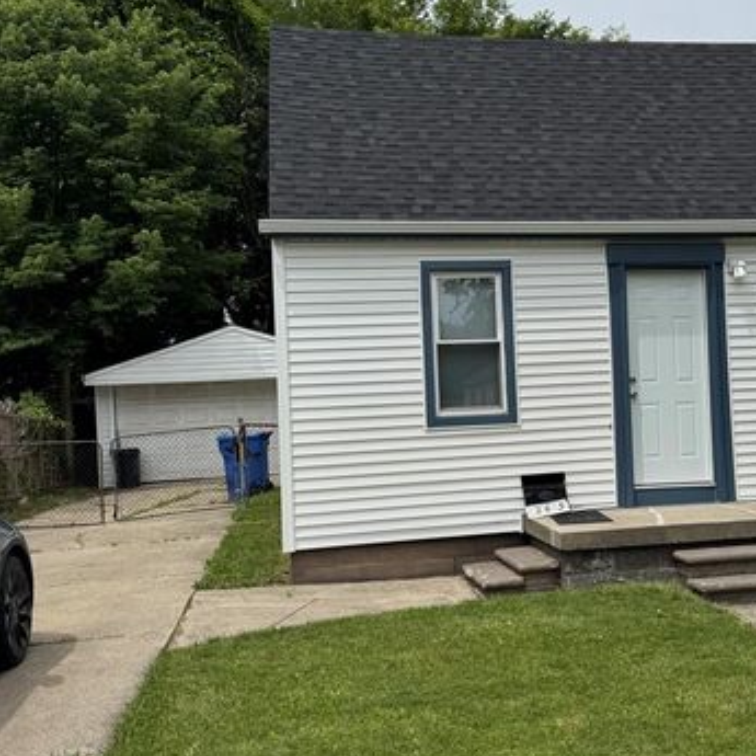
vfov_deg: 40.9
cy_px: 376
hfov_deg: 40.4
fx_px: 1013
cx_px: 511
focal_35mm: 41
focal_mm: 6.76
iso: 80
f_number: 1.78
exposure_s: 1/7937
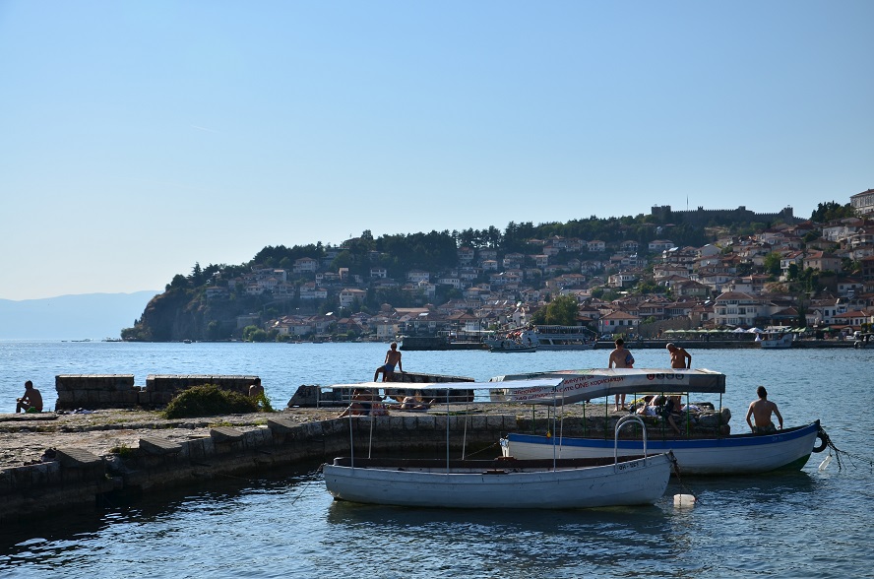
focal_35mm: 48
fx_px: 1163
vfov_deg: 27.9
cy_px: 290
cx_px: 437
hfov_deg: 41.2
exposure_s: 1/500
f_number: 5.6
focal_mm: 32
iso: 125
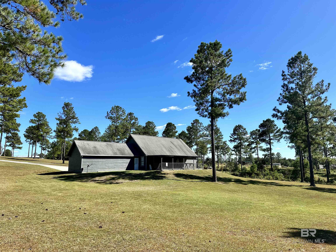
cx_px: 168
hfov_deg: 71.6
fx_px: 233
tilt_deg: +8.7
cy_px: 126
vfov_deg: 56.8
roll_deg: +0.8
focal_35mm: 24
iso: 80
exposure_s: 1/3861
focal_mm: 6.86
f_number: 1.78
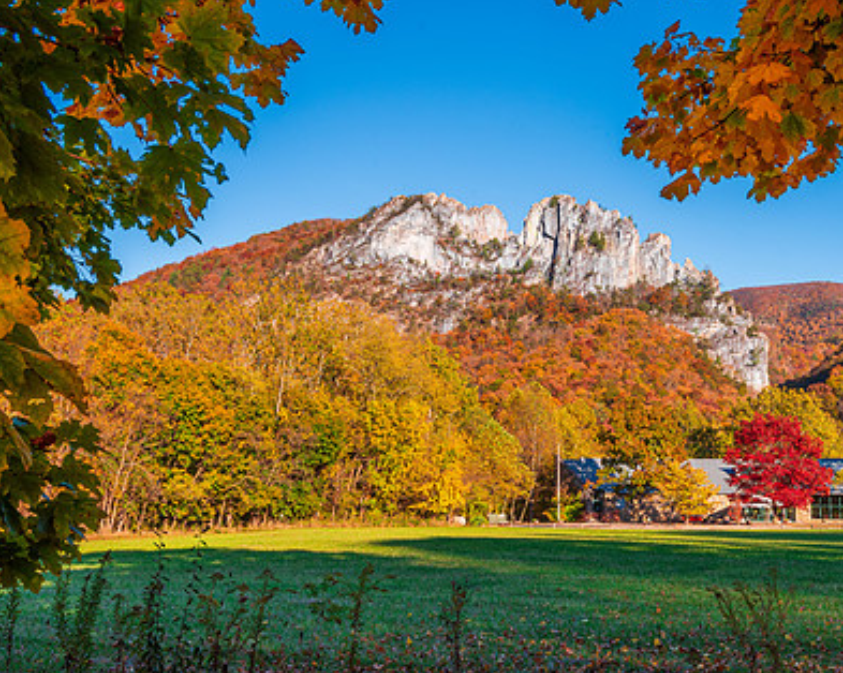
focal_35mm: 43
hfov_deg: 42.2
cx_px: 575
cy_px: 325
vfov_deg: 34.9
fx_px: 1072
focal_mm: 31
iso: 100
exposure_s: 1/60
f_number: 16
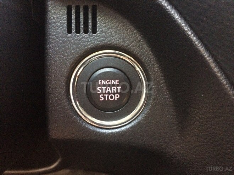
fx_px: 196
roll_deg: +2.2
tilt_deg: -33.6
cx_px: 117
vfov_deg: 48.2
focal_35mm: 29
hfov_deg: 61.7
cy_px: 88
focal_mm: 4.15
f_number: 2.2
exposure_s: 1/17
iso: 400
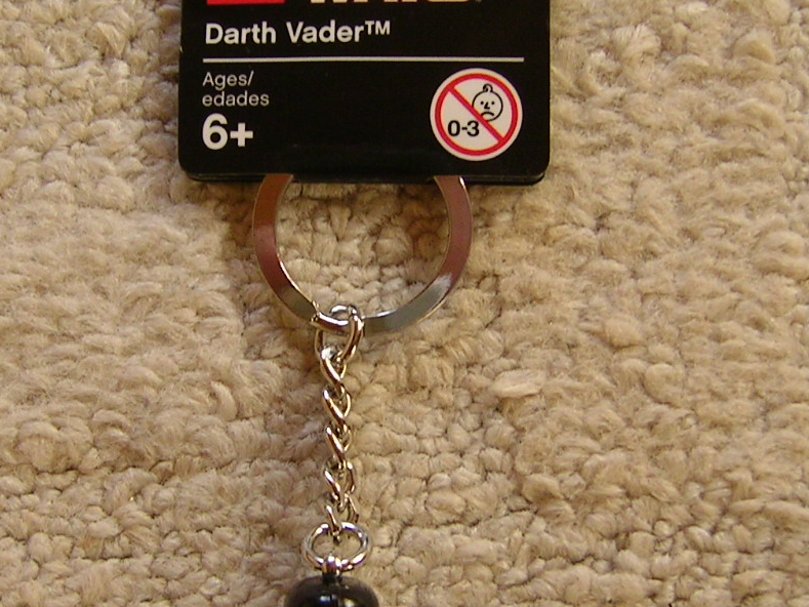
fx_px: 1706
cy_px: 383
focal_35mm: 73
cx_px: 333
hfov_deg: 26.6
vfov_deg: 20.1
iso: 70
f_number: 2.8
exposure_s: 1/52.1
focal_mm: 5.6
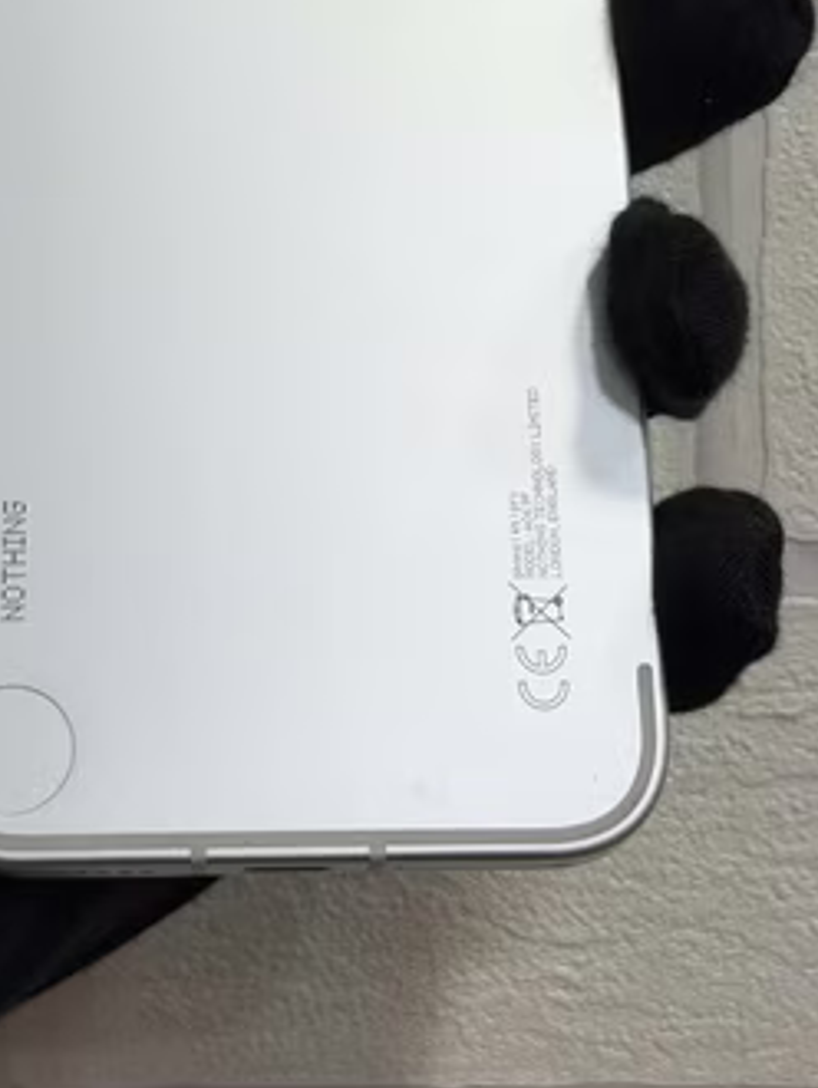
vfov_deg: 20.7
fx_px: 2926
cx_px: 244
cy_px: 132
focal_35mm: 93
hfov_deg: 15.9
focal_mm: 6.76
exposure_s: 1/121
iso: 50
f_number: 1.78
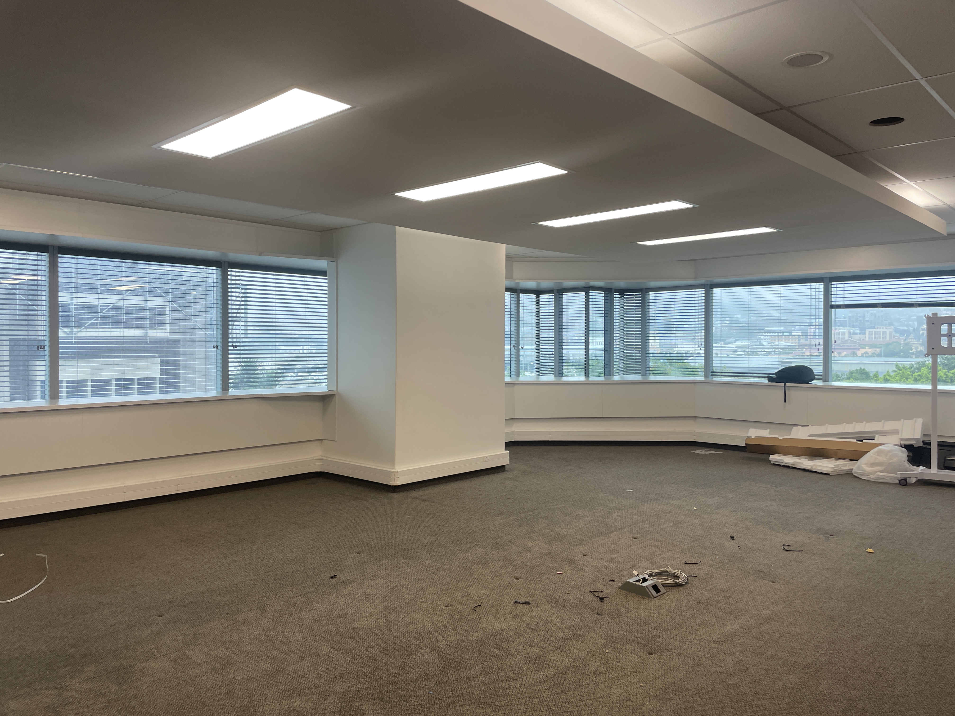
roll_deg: -0.1
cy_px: 358
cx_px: 478
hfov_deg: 67.3
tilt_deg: -1.8
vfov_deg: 53.1
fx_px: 717
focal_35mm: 26
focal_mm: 4.2
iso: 50
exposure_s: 1/100
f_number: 1.6
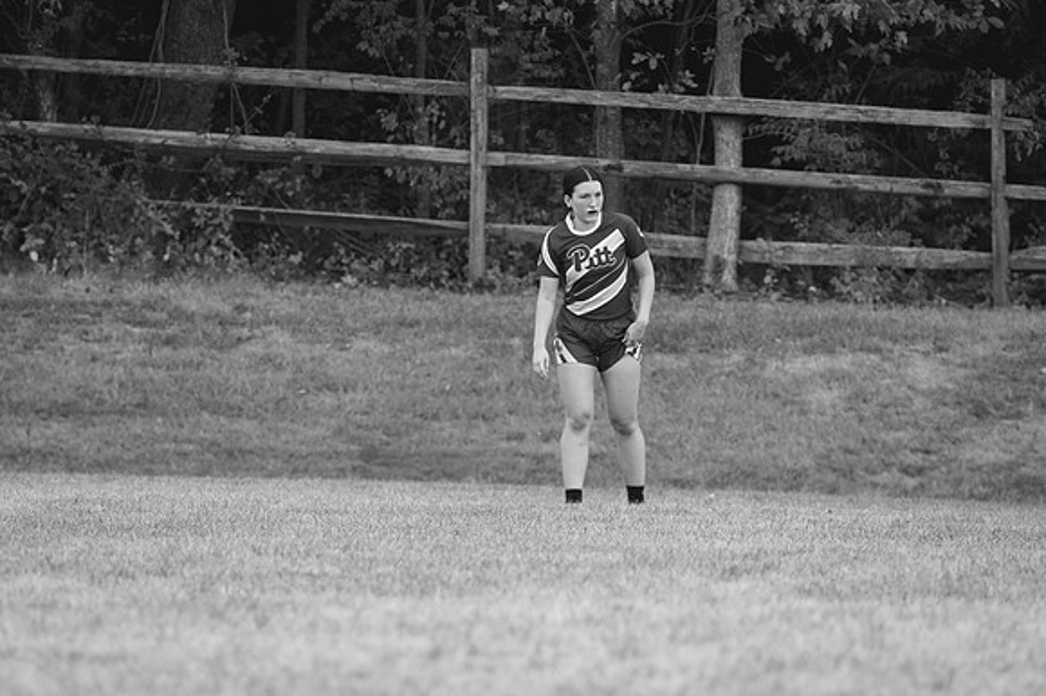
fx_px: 21778
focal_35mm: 750
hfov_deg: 2.8
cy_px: 348
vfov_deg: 1.8
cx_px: 523
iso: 450
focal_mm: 500
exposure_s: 1/1000
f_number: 6.3
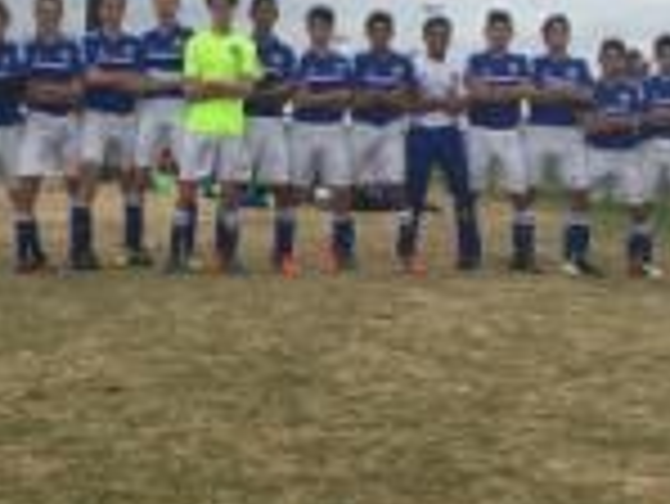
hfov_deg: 27.0
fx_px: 1375
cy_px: 176
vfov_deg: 20.7
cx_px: 171
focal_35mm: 71
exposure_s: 1/801
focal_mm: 4.15
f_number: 2.2
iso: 25
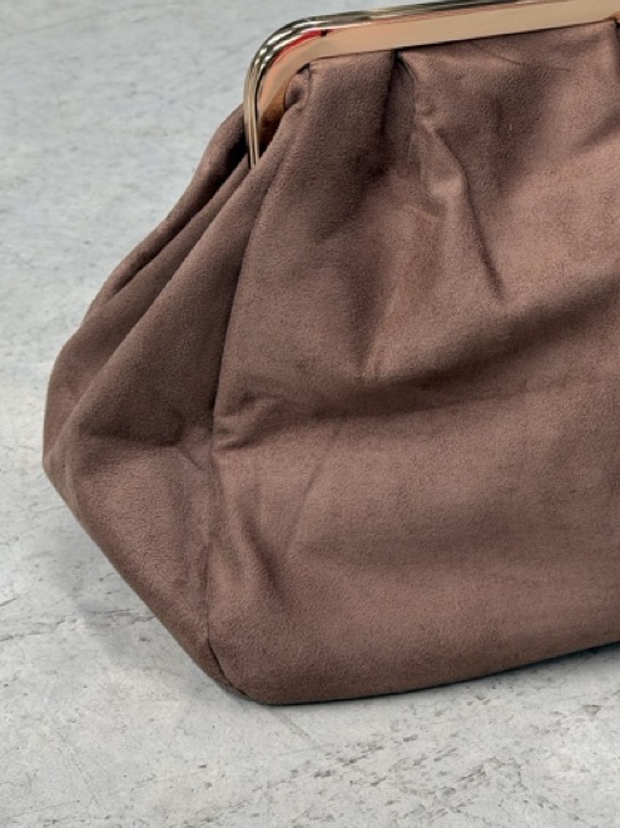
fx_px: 2223
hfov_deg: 15.7
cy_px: 252
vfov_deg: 21.0
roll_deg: +1.6
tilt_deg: -29.2
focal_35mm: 93
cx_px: 532
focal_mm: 6.76
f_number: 1.78
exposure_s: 1/121
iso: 80
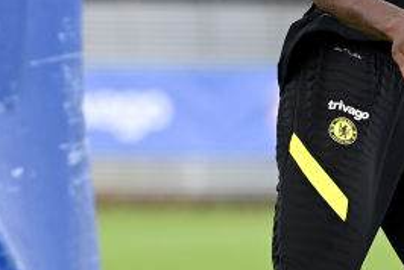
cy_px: 122
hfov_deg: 2.8
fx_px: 8212
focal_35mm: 731
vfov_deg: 1.9
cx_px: 483
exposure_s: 1/1600
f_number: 3.5
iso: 400
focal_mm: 190
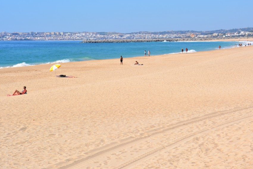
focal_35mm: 118
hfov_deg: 17.4
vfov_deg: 11.7
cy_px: 76
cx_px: 148
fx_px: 826
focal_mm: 65
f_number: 9
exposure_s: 1/320
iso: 100
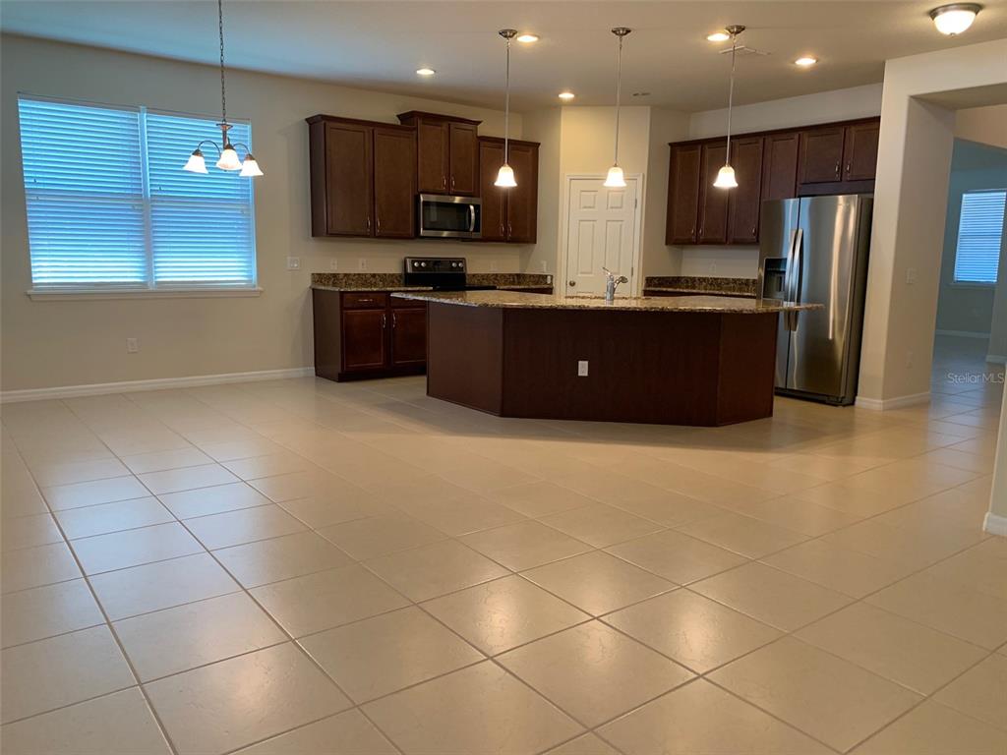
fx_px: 756
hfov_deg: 67.3
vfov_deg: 53.1
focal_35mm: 26
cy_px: 378
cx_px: 504
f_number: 1.8
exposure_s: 1/60
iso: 100
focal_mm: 4.25
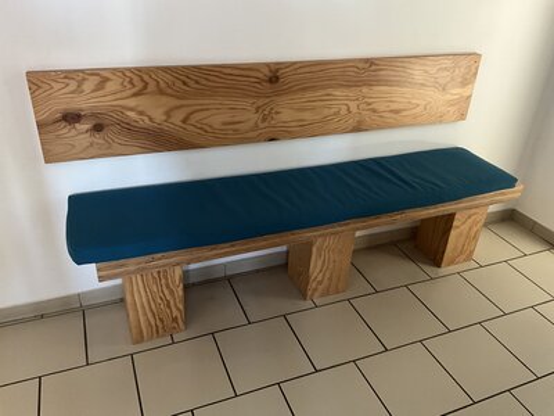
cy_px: 208
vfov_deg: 48.2
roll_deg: -2.8
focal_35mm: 29
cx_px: 277
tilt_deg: -30.2
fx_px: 464
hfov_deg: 61.7
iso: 320
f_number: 1.8
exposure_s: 1/40
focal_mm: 3
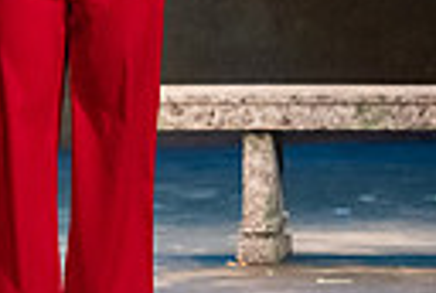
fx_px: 6580
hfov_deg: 3.8
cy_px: -73
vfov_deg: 2.5
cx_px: -208
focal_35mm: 542
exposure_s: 1/200
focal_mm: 120
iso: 4000
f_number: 3.2
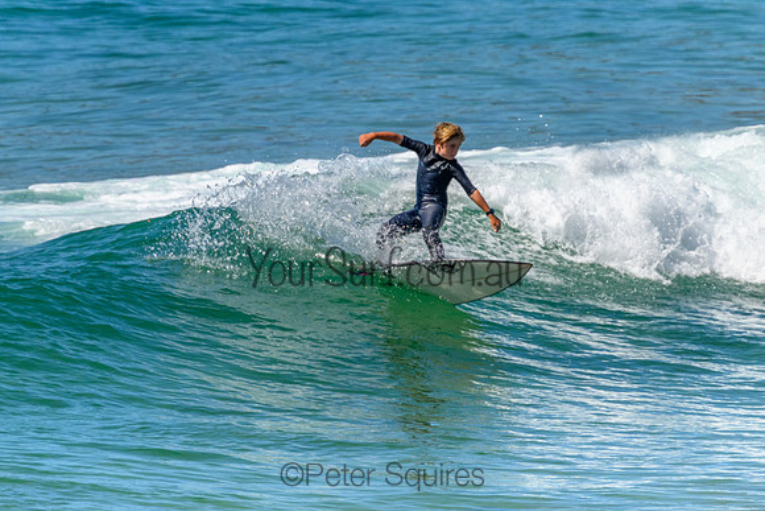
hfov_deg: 1.9
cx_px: 402
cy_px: 189
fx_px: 23392
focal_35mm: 1101
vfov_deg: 1.3
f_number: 11
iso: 1000
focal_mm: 800
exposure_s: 1/2000
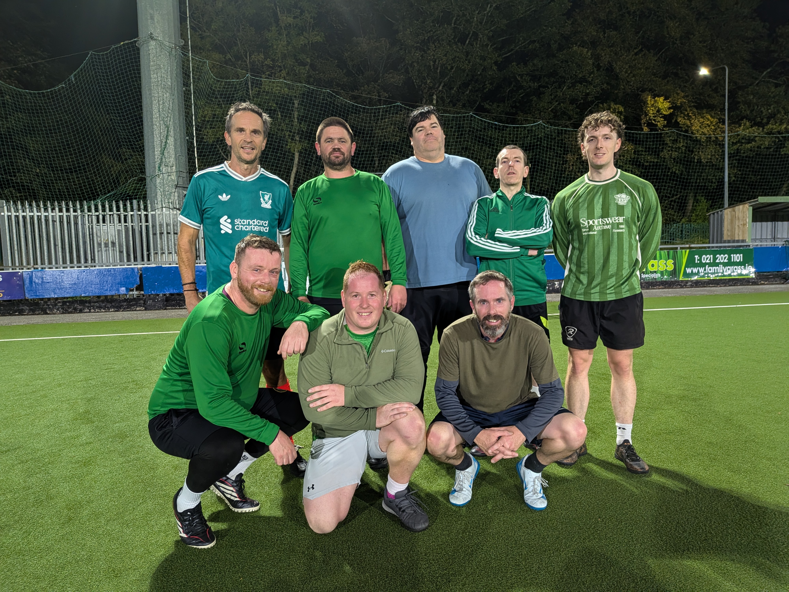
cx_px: 394
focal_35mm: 24
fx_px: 547
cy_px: 296
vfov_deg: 56.8
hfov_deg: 71.6
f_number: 1.7
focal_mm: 4.53
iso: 206
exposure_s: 1/25
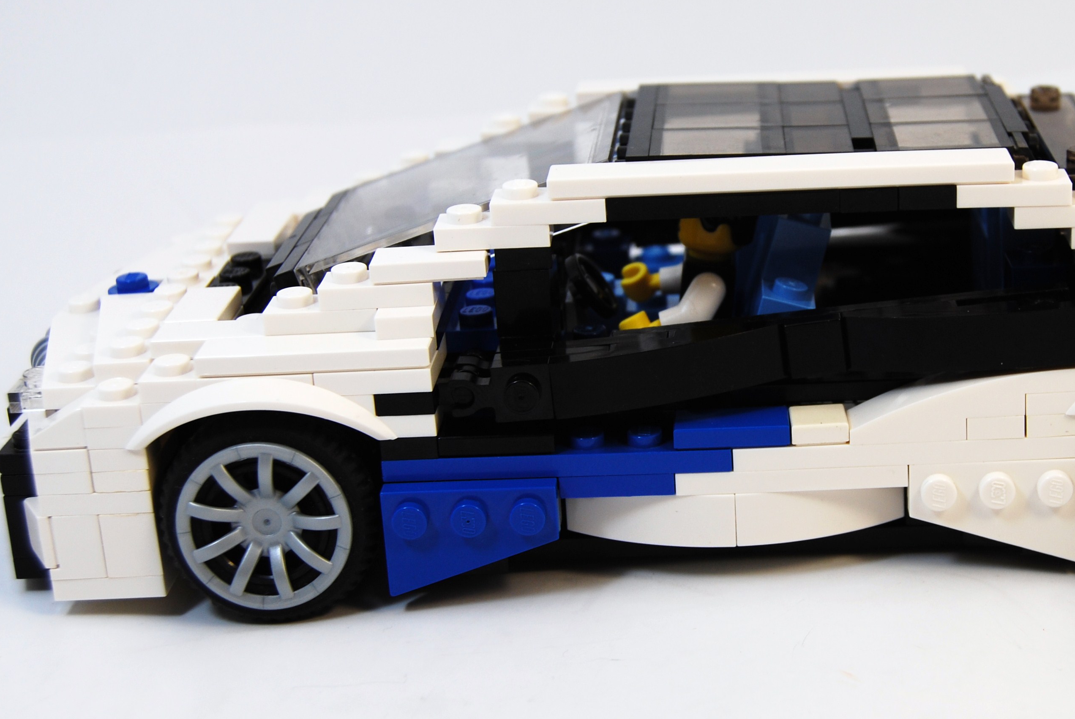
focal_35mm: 71
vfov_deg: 19.3
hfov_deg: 28.3
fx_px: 2116
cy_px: 320
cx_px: 725
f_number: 5.6
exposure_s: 1/125
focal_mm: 31
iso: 140
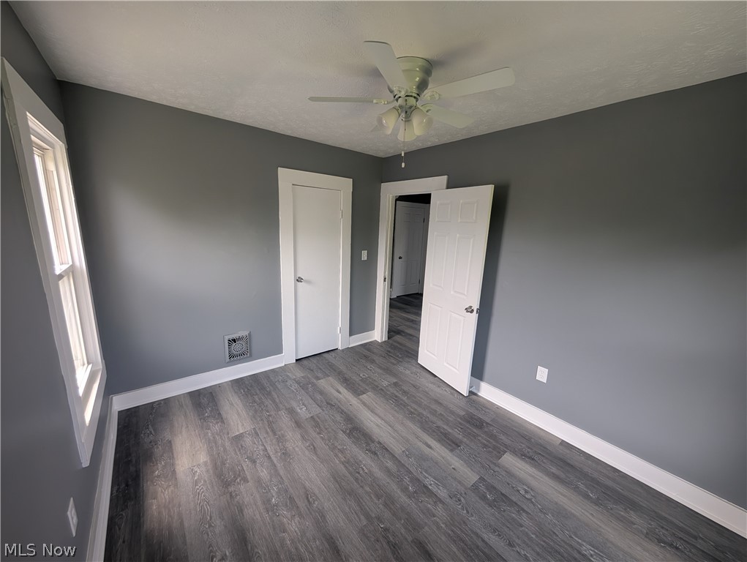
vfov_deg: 94.6
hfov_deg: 110.5
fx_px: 259
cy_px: 281
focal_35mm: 12
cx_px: 374
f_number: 1.7
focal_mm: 2.02
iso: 67
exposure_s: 1/126
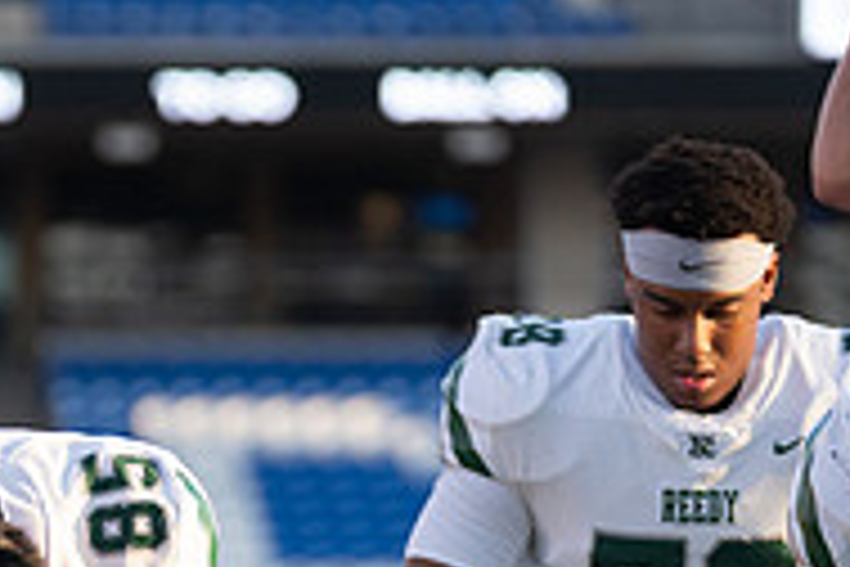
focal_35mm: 447
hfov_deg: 4.6
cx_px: -103
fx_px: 10553
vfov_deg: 3.1
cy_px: 817
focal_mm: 146
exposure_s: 1/1250
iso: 500
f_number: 3.2
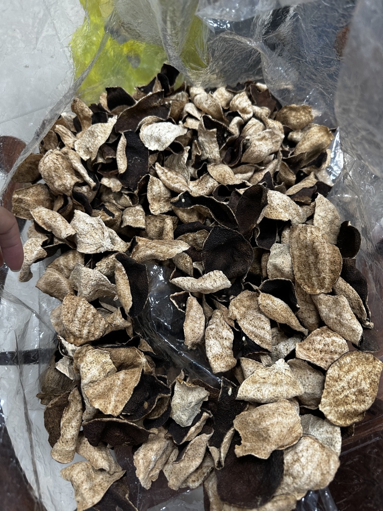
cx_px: 192
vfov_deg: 71.6
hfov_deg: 56.8
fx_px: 354
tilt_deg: -71.2
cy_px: 256
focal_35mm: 24
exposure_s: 1/50
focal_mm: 6.86
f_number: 1.78
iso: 160
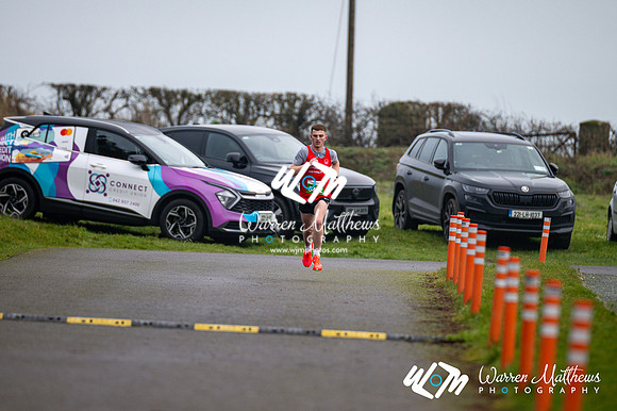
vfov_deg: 3.1
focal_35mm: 450
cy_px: 206
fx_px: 7708
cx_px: 308
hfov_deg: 4.6
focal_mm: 300
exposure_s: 1/1600
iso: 280
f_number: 2.8
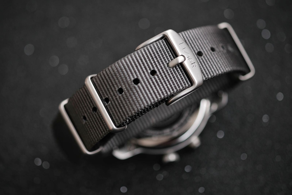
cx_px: 146
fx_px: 730
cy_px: 98
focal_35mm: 90
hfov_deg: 22.6
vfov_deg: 15.2
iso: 320
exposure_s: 1/320
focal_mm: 60
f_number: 2.4
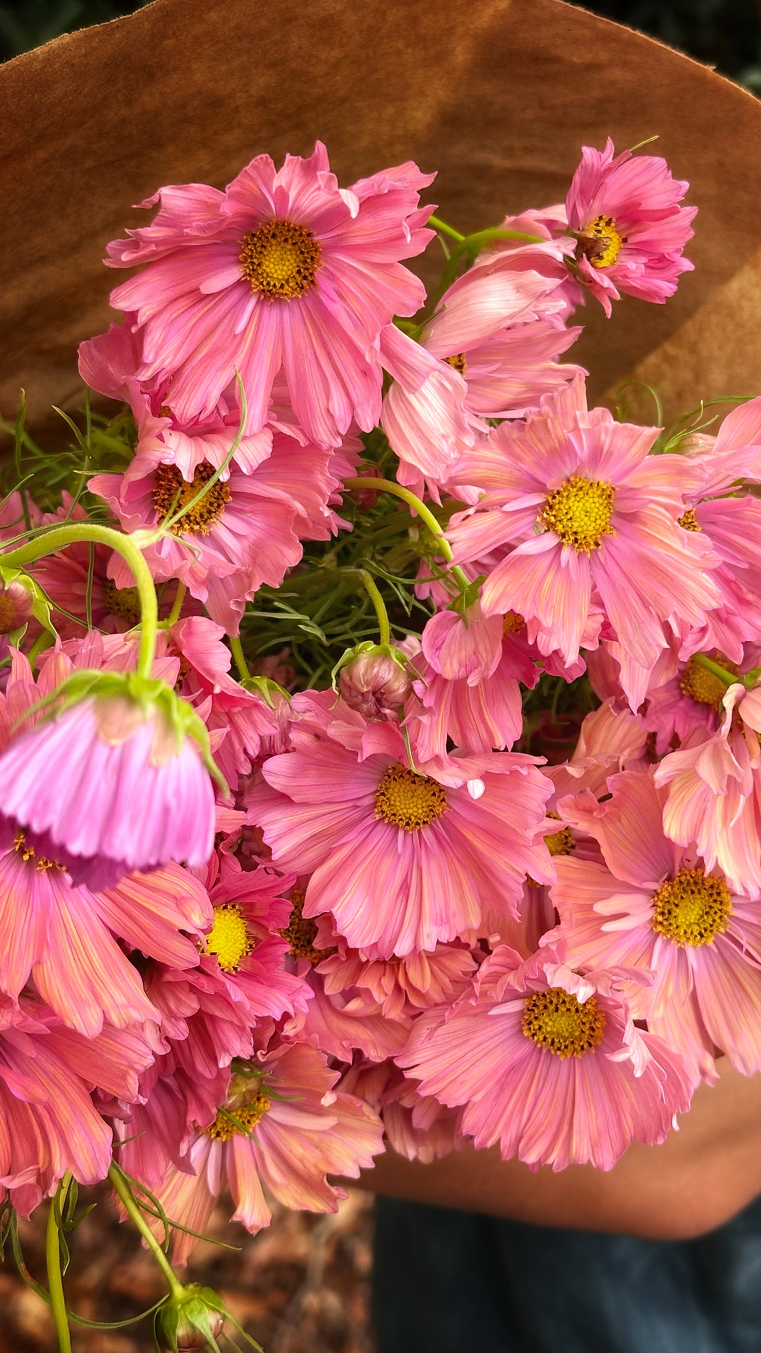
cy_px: 679
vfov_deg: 39.2
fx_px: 1901
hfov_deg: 22.5
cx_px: 510
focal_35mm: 53
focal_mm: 6.86
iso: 64
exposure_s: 1/478
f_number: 1.78
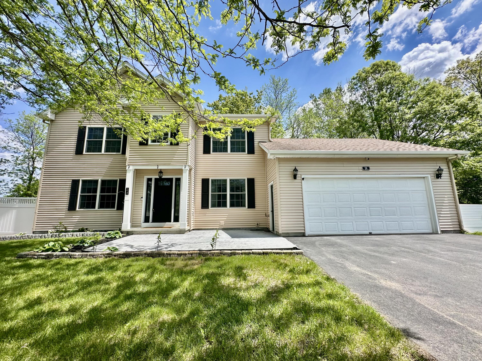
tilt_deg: +9.0
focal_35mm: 14
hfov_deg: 102.1
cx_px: 241
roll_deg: +0.5
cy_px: 180
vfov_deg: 85.7
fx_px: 195
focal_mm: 2.22
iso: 50
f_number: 2.2
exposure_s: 1/1511
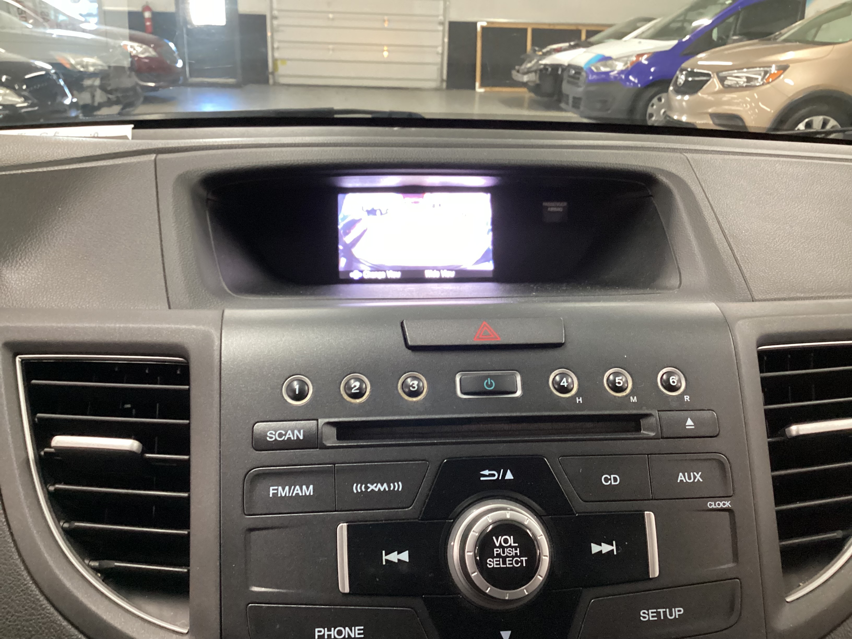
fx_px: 763
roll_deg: -1.9
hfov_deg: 58.4
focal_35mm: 31
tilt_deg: -22.3
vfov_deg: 45.4
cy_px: 320
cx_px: 426
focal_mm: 3.3
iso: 400
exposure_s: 1/33
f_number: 2.4
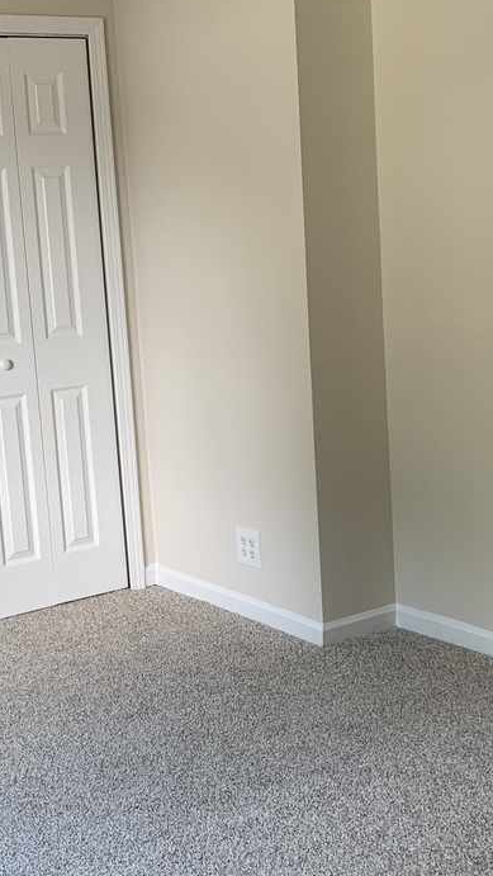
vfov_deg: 35.4
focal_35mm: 59
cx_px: 261
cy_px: 445
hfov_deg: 20.4
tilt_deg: -11.2
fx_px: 1370
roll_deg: +3.4
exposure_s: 1/60
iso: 80
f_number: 1.8
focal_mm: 4.25
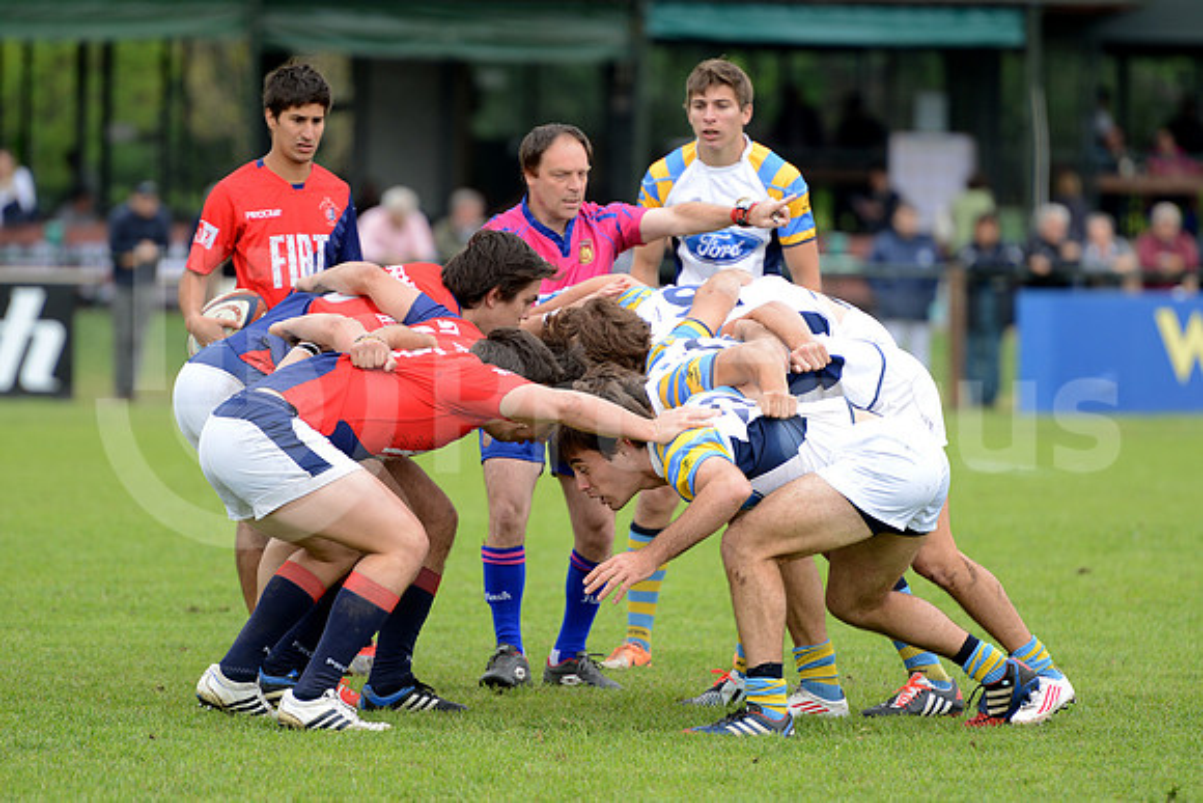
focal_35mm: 270
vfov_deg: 5.1
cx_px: 602
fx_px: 9024
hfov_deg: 7.6
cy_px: 402
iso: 500
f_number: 4
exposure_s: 1/800
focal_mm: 270
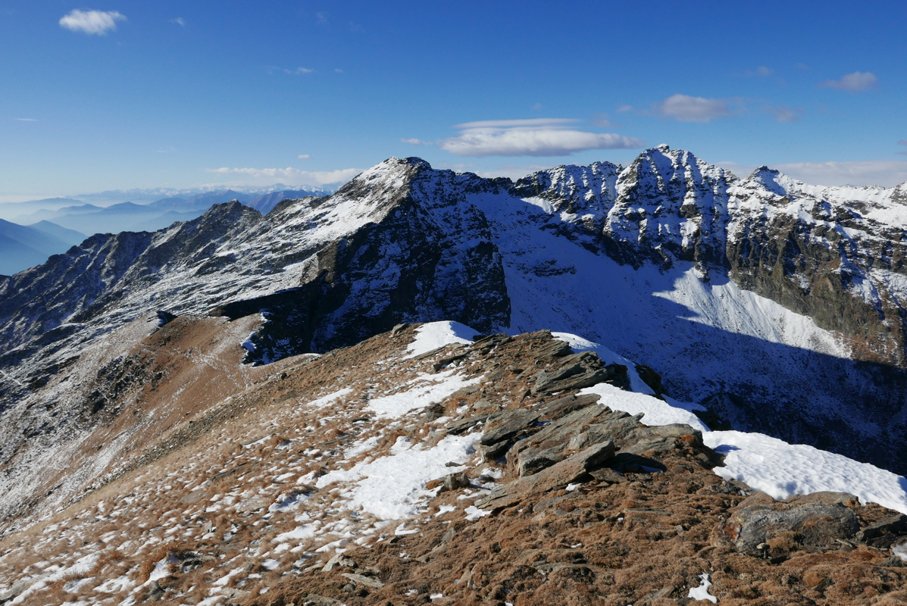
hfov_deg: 71.5
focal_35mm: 25
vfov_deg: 51.4
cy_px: 303
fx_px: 630
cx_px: 454
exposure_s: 1/1300
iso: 200
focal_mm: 11.4
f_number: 5.6
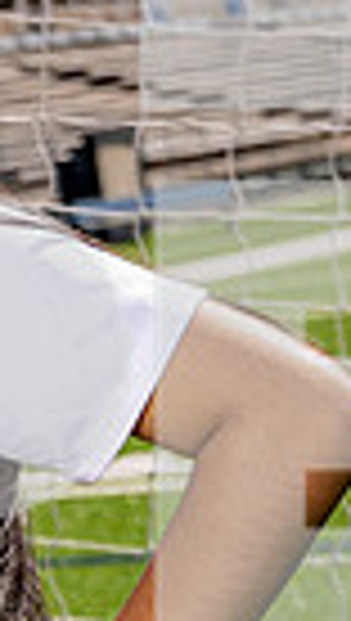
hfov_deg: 6.3
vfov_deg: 11.6
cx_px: -472
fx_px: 3050
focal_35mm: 185
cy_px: 421
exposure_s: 1/1000
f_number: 4.5
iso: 100
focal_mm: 42
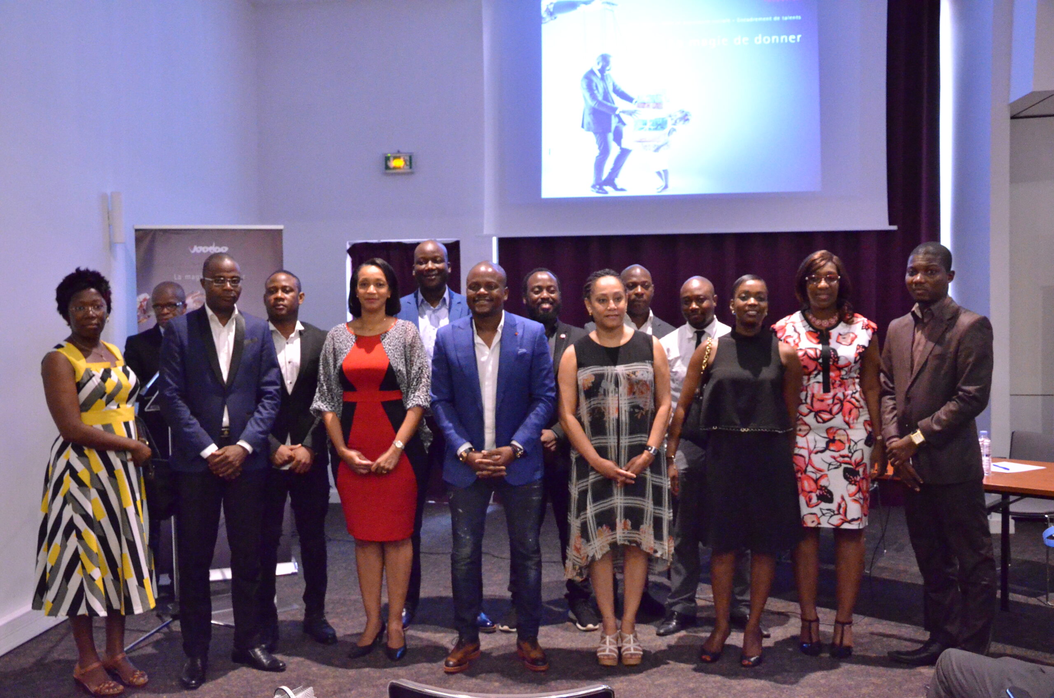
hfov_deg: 53.2
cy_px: 349
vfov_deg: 36.7
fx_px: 1052
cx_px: 527
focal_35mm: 36
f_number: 5.6
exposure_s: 1/60
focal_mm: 24
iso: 6400
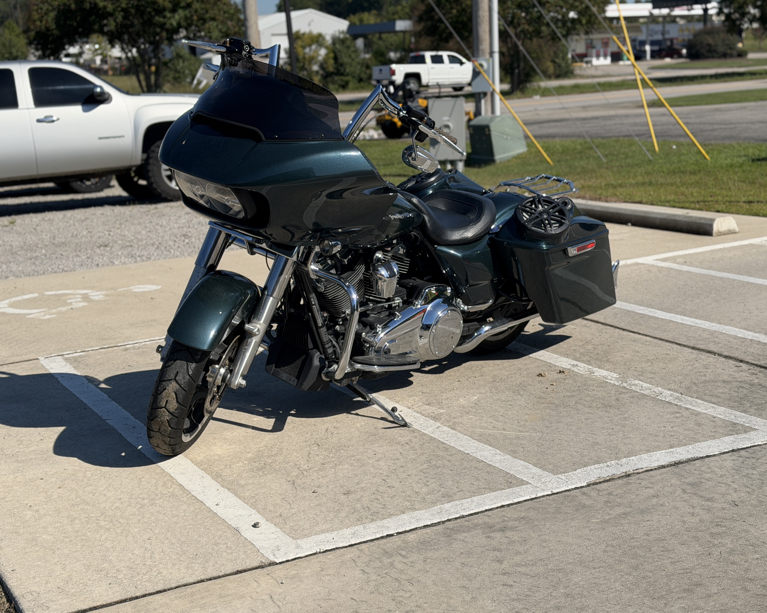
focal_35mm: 51
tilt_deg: -11.4
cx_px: 384
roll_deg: +3.3
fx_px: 1158
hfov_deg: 36.7
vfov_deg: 29.7
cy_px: 306
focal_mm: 6.76
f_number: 1.78
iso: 80
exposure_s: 1/7874
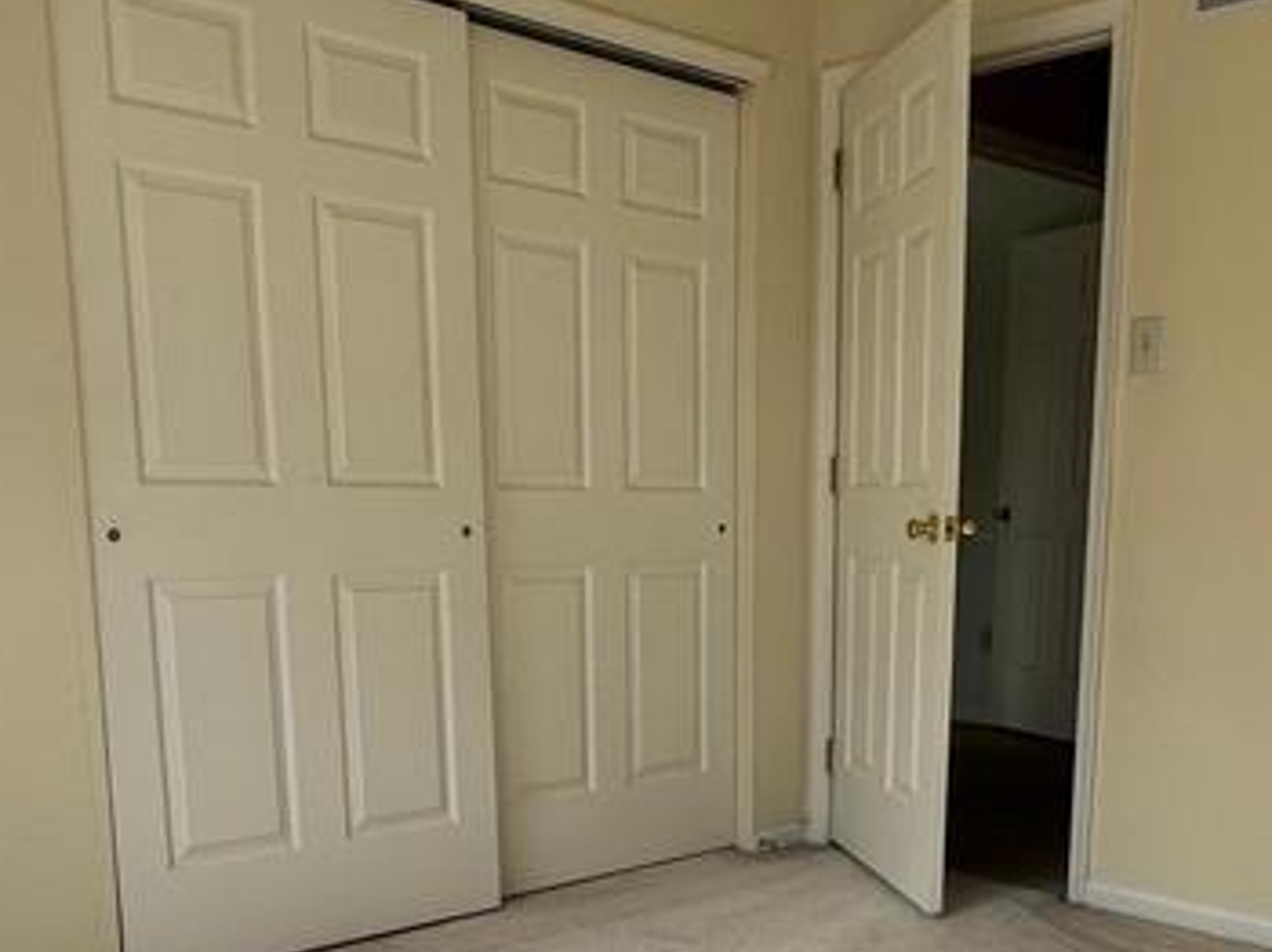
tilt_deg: -12.1
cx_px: 760
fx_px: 1506
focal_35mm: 41
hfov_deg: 45.6
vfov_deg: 33.7
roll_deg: -0.1
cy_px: 807
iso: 40
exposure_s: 1/541
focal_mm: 2.22
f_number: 2.2
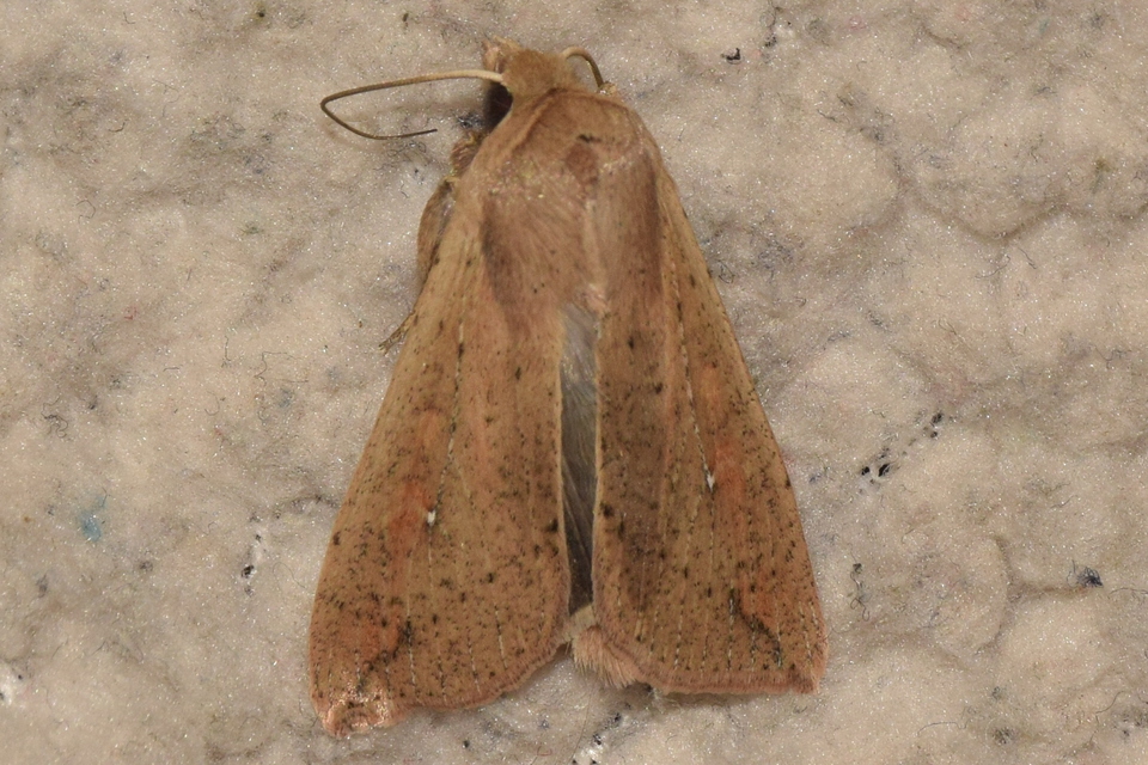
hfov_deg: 9.8
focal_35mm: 210
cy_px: 382
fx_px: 6696
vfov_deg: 6.5
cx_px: 574
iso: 400
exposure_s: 1/160
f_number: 14
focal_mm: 140
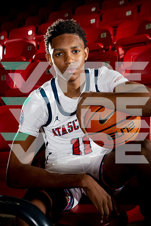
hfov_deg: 28.1
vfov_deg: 41.1
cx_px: 76
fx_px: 302
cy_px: 113
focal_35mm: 48
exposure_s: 1/250
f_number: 5.6
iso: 320
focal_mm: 48
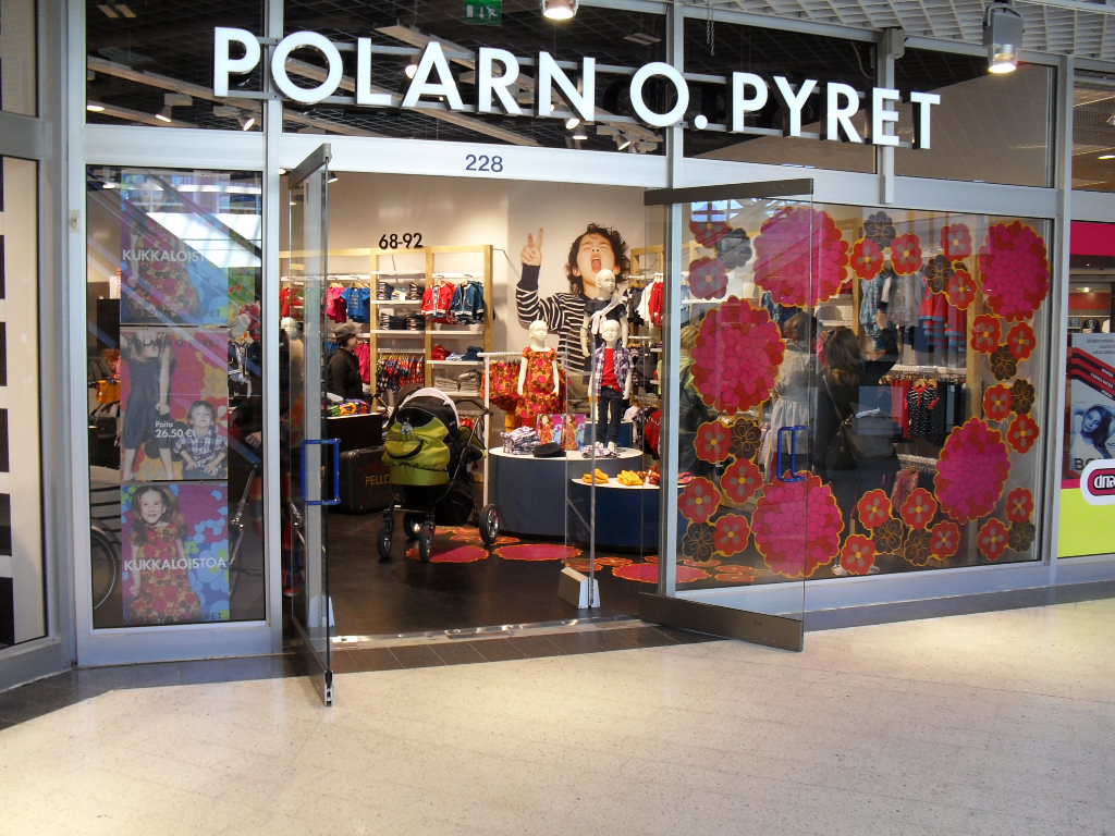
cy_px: 418
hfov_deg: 52.6
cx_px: 558
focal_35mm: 35
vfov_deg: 40.7
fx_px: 1127
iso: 100
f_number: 3.2
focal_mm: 6.3
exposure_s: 1/45
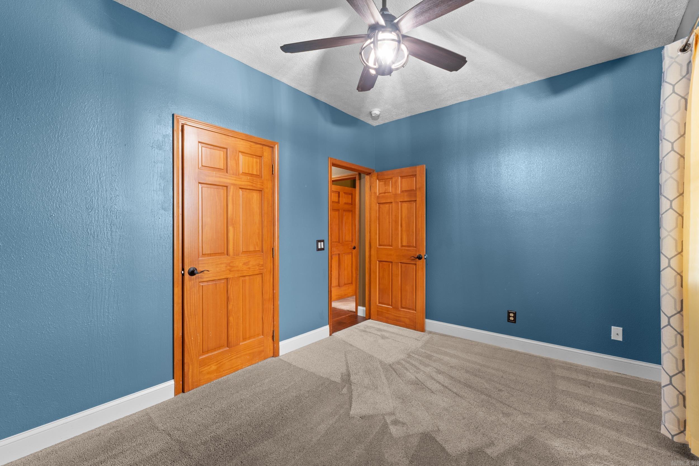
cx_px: 350
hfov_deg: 100.4
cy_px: 233
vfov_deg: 77.3
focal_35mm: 15
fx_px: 291
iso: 400
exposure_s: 1.3
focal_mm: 10
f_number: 8
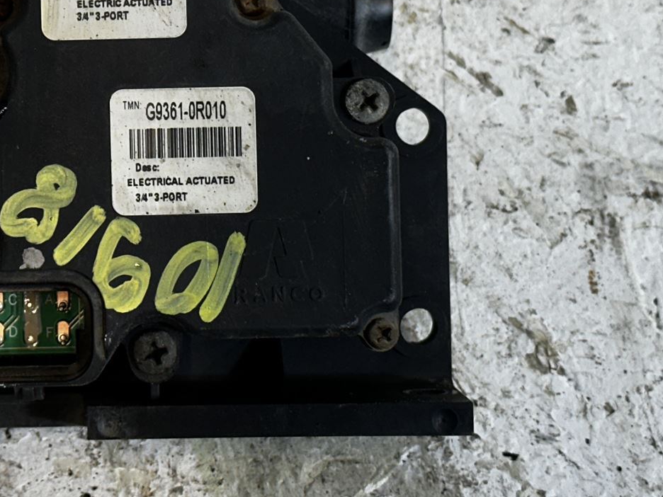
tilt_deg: -51.3
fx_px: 2011
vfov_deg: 14.0
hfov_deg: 18.6
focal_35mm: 105
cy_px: 92
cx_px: 159
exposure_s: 1/100
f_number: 1.78
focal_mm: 6.86
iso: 80
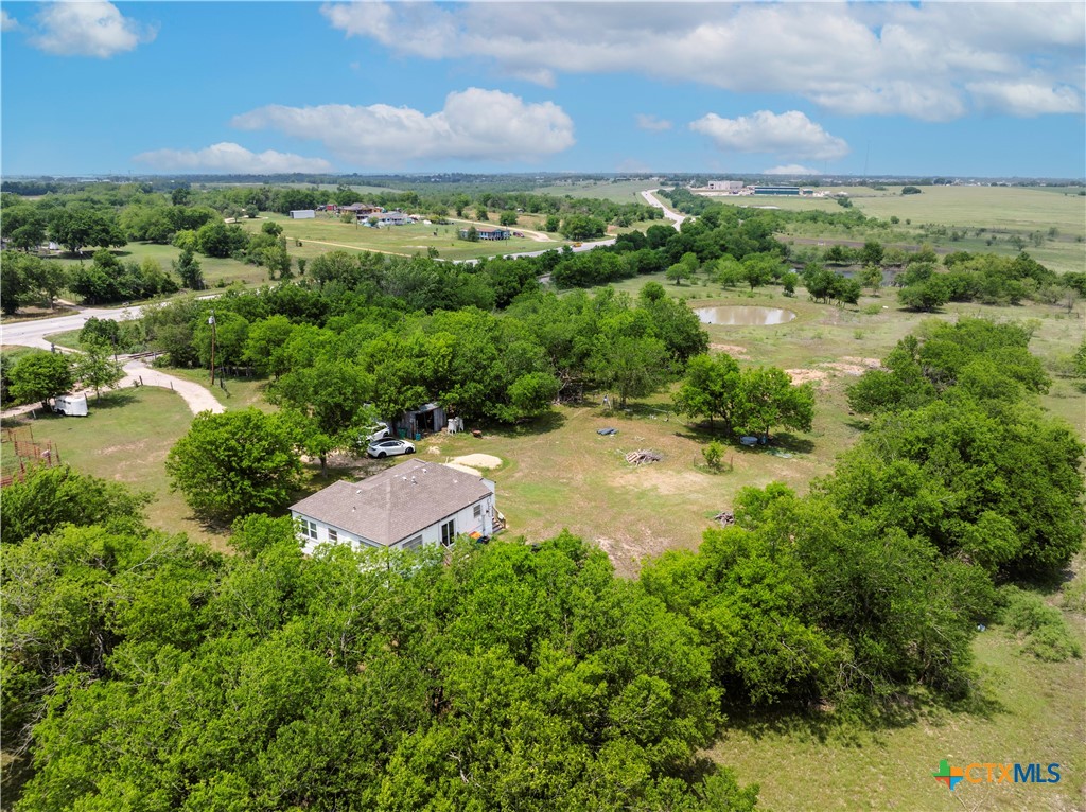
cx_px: 543
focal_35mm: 24
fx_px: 752
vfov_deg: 56.7
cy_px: 406
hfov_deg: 71.6
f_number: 6.3
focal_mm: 12.29
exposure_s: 1/1000
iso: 100
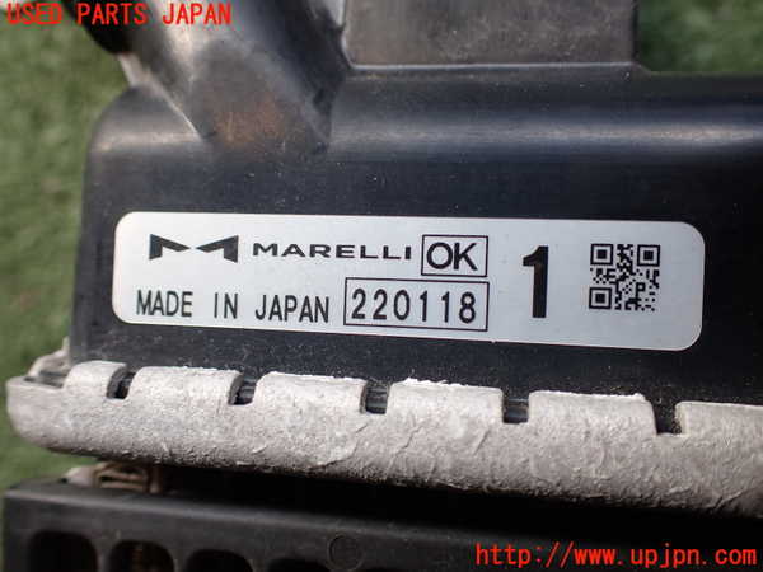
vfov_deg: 46.8
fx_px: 661
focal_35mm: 30
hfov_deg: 60.0
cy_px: 286
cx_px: 382
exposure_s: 1/125
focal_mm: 5.4
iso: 160
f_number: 2.3
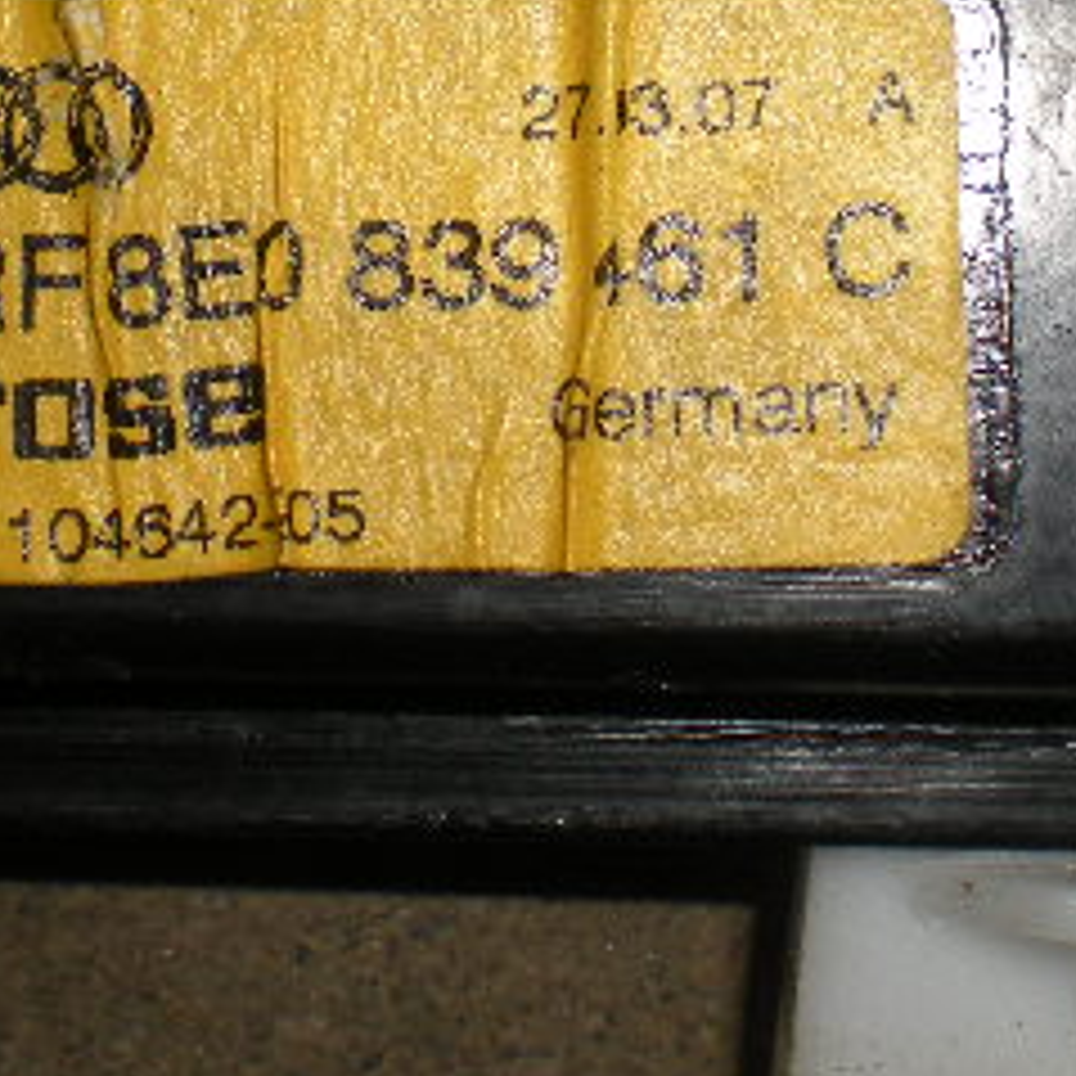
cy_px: 194
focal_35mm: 90
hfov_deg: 19.3
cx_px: 527
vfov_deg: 19.1
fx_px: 3165
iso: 64
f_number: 4.6
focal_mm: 6.3
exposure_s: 1/60
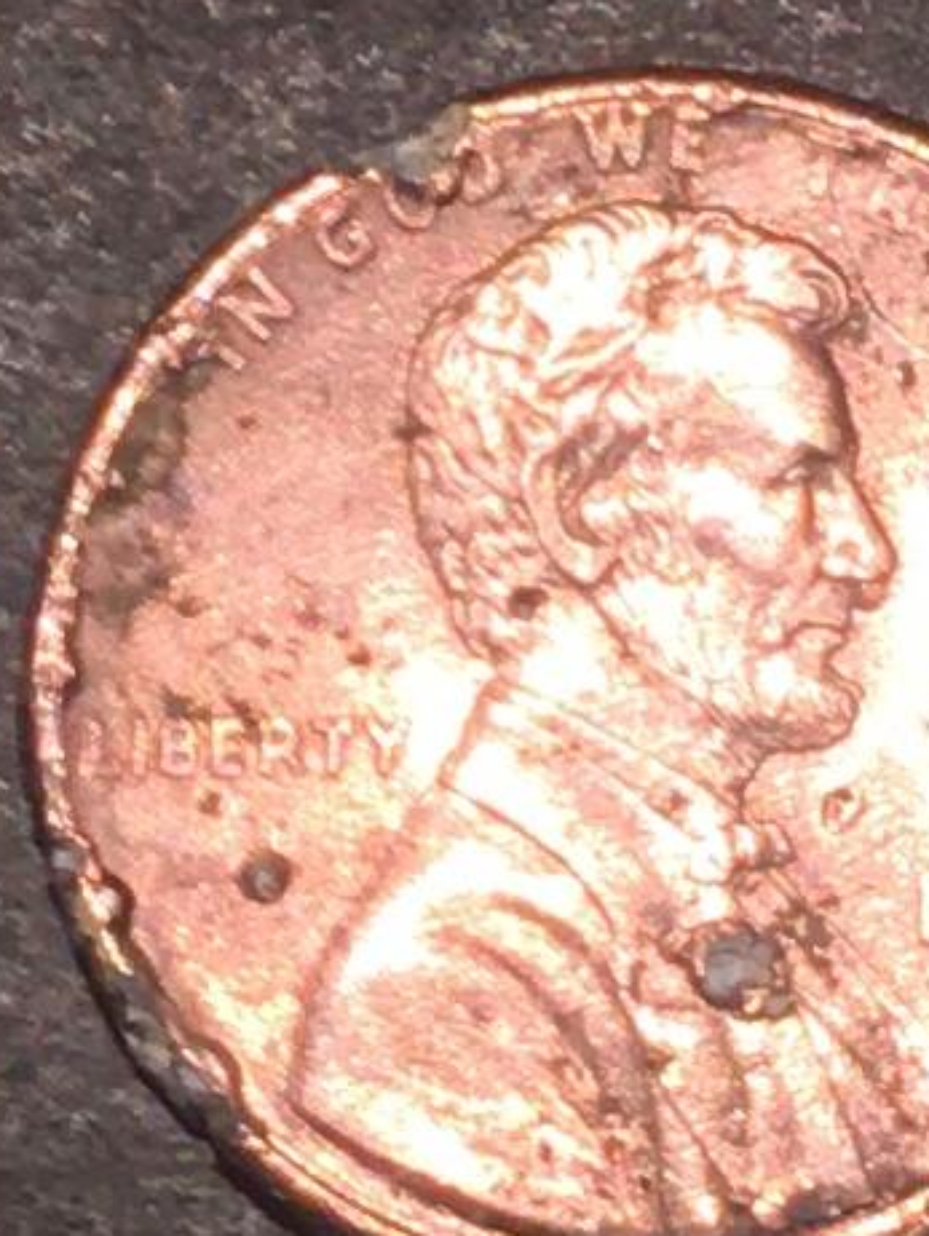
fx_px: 1645
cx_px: 656
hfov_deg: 31.2
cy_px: 828
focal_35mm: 46
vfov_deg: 40.7
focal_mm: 4.15
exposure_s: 1/120
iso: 32
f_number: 2.2
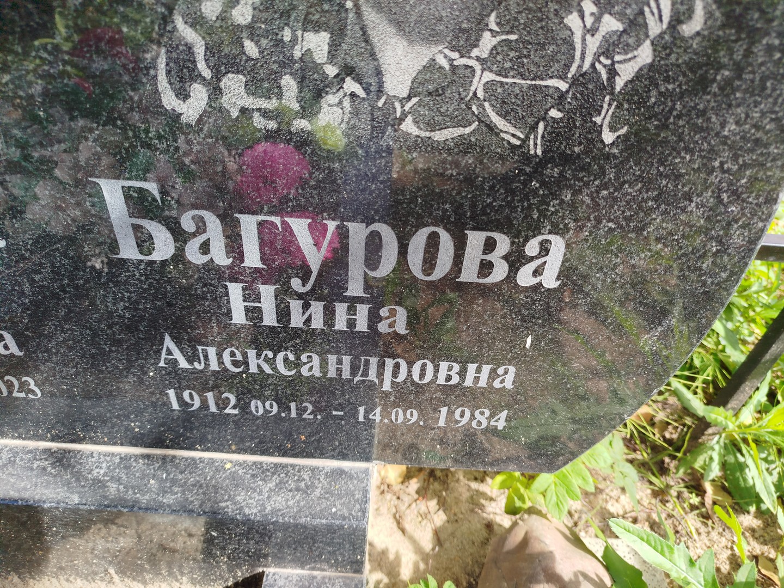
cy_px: 294
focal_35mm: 24
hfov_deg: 71.6
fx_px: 544
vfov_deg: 56.8
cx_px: 392
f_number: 1.7
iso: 50
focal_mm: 5.31
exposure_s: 1/173
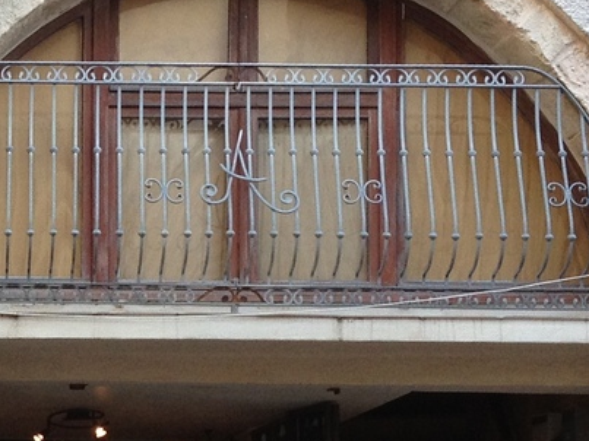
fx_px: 2364
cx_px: -76
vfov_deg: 10.6
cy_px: 391
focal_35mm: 139
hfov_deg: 13.9
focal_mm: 4.28
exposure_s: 1/120
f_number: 2.4
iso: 100
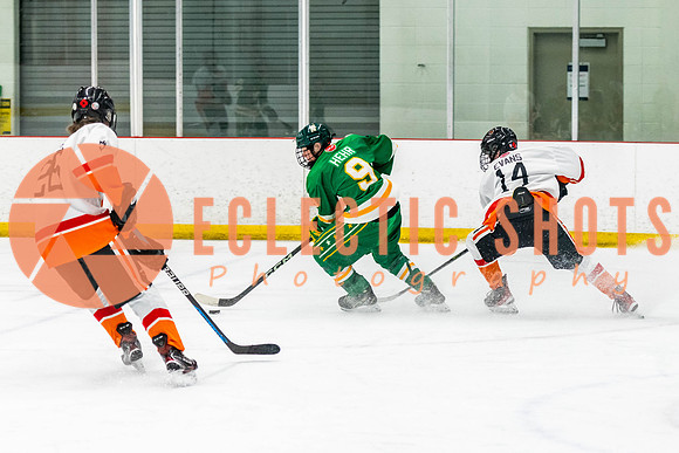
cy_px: 227
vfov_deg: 9.8
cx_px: 339
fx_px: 2637
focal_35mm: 140
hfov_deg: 14.7
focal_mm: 86
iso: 1800
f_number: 2.8
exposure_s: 1/640
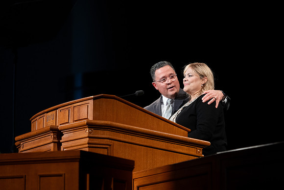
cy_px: 100
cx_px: 151
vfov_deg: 8.4
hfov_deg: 12.5
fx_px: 1293
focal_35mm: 164
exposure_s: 1/250
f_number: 2.8
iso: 1250
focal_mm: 145
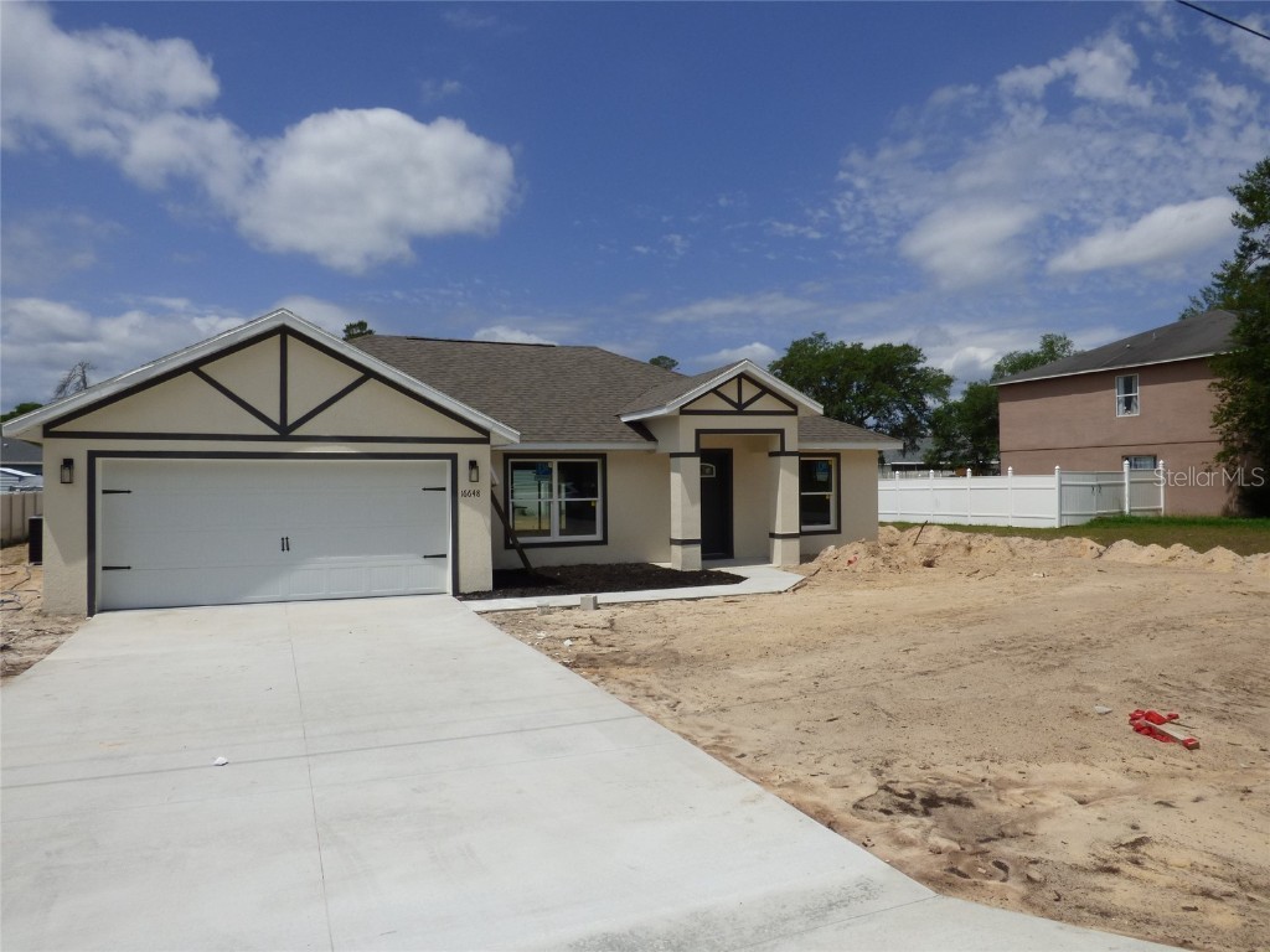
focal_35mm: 23
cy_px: 476
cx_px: 635
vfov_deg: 58.9
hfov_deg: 73.9
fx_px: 844
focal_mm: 3.99
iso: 100
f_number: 5
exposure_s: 1/1600
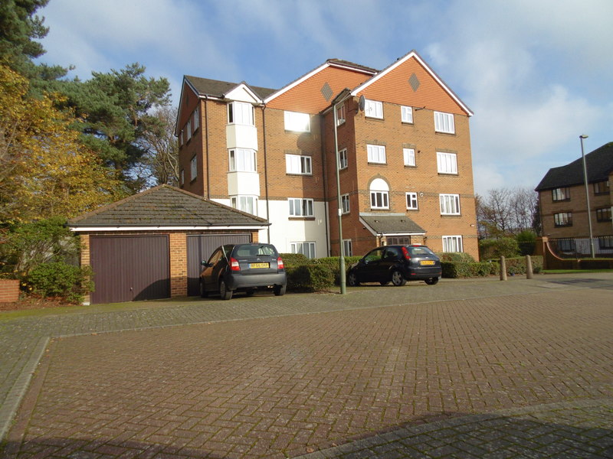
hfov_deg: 76.4
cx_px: 306
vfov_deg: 61.1
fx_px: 390
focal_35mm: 22
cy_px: 230
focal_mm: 4
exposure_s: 1/125
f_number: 8.6
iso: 100
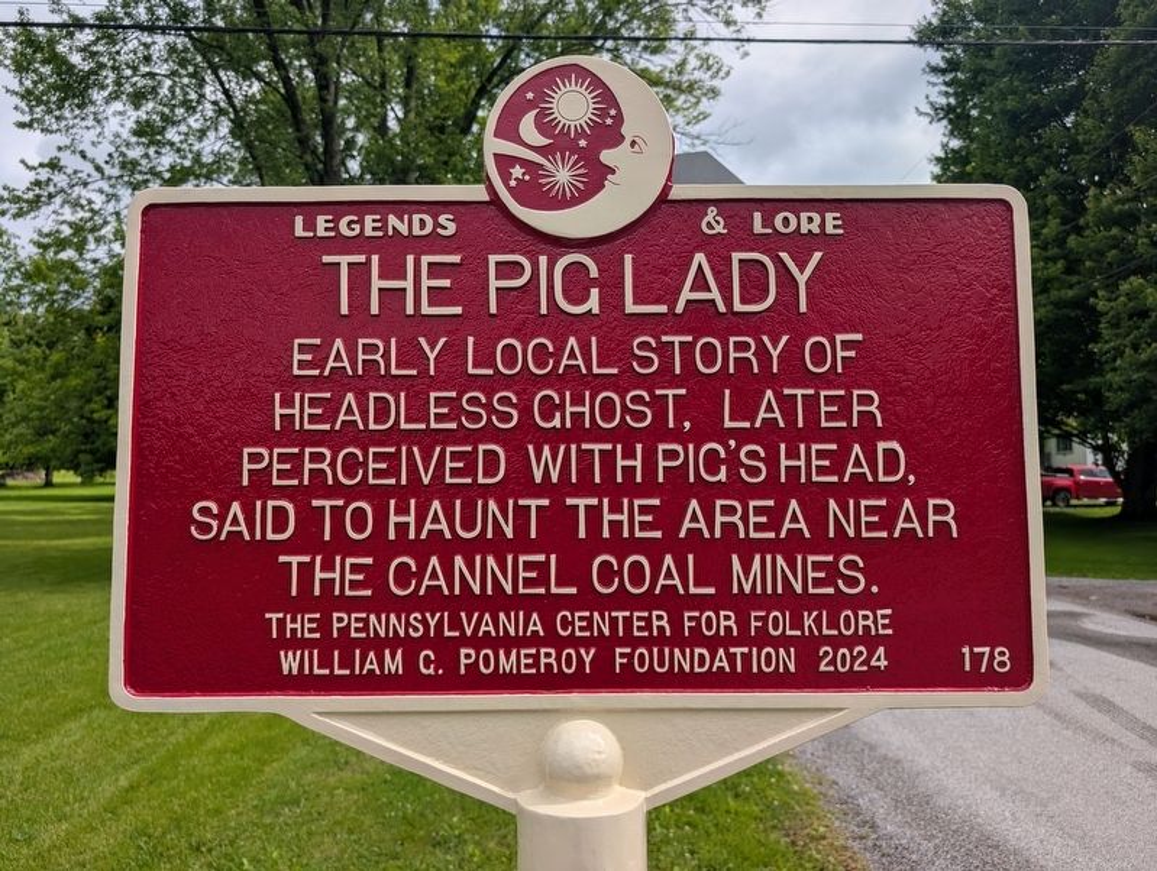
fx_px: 803
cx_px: 578
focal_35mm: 24
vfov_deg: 57.0
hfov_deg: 71.5
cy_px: 436
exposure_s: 1/1302
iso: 20
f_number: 1.68
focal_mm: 6.9
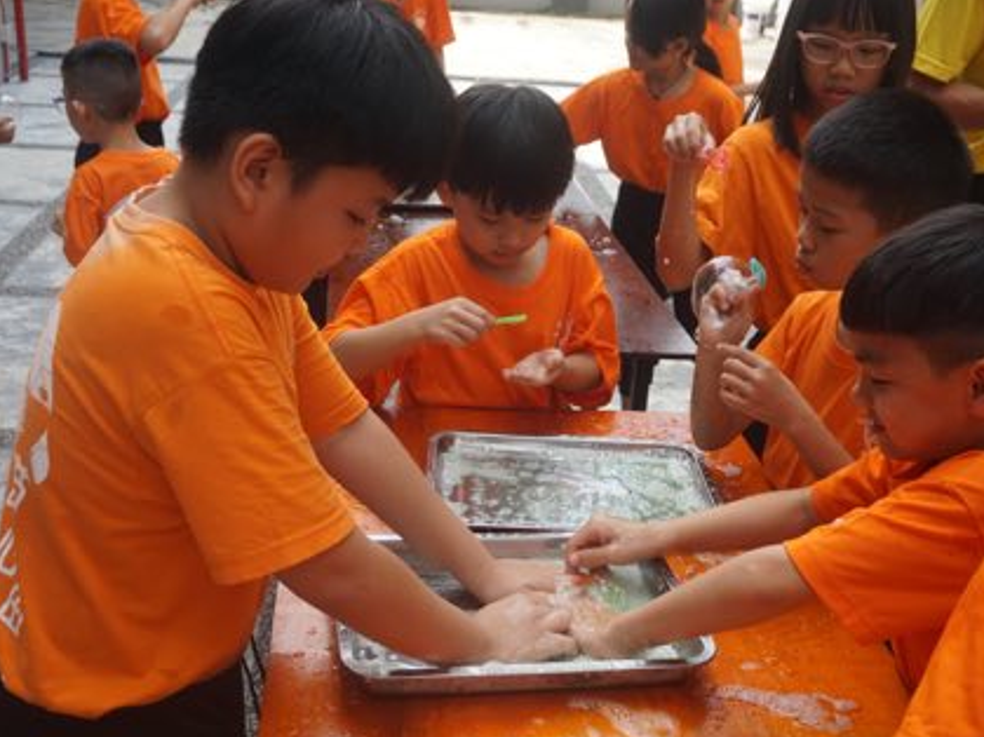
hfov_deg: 43.9
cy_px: 368
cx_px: 479
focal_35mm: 43
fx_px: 1222
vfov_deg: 33.6
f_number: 5.6
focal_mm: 26
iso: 100
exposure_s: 1/200
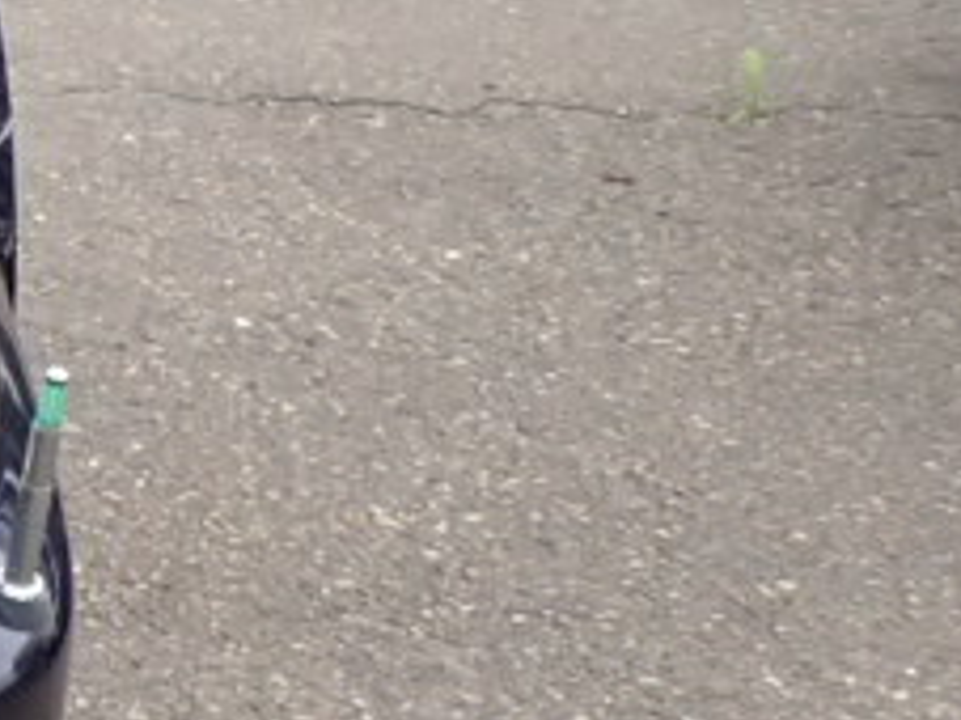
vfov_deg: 10.4
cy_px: -76
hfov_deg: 10.8
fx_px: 3912
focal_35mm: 141
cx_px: -1693
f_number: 2.8
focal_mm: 4.5
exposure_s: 1/400
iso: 100
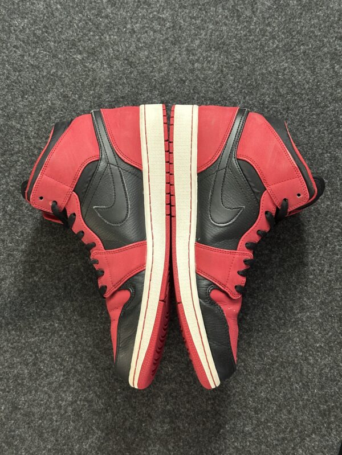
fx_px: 632
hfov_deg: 30.3
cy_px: 228
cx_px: 171
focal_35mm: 48
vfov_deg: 39.6
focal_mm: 6.86
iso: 400
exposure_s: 1/34
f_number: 1.78
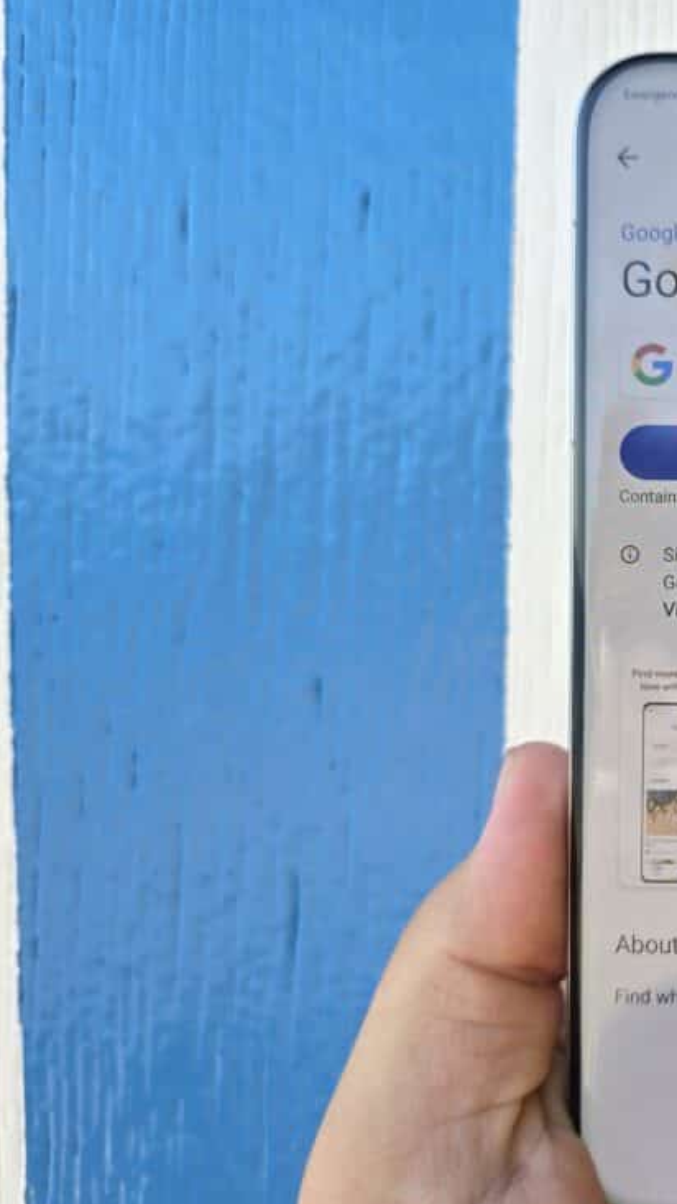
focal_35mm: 35
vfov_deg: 56.6
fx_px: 1118
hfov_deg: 29.1
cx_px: 815
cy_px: 626
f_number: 1.7
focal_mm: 6.3
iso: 12
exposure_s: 1/91
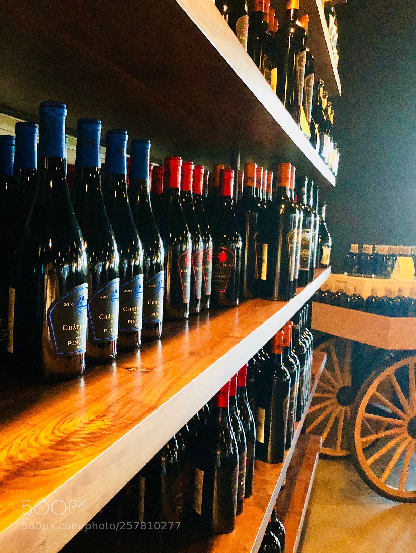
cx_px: 208
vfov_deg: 63.4
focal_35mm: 28
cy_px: 276
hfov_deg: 49.8
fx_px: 448
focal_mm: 4
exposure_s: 1/5
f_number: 1.8
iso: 80
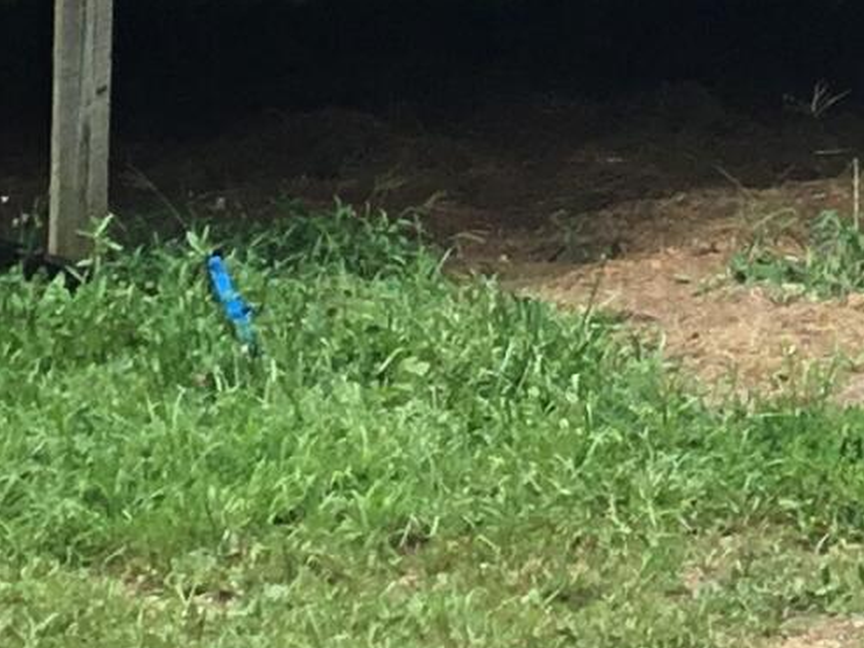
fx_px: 4717
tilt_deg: -3.1
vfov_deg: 7.8
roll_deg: -1.9
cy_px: -223
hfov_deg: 10.4
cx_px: 746
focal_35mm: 189
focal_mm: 3.3
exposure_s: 1/926
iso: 25
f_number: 2.4
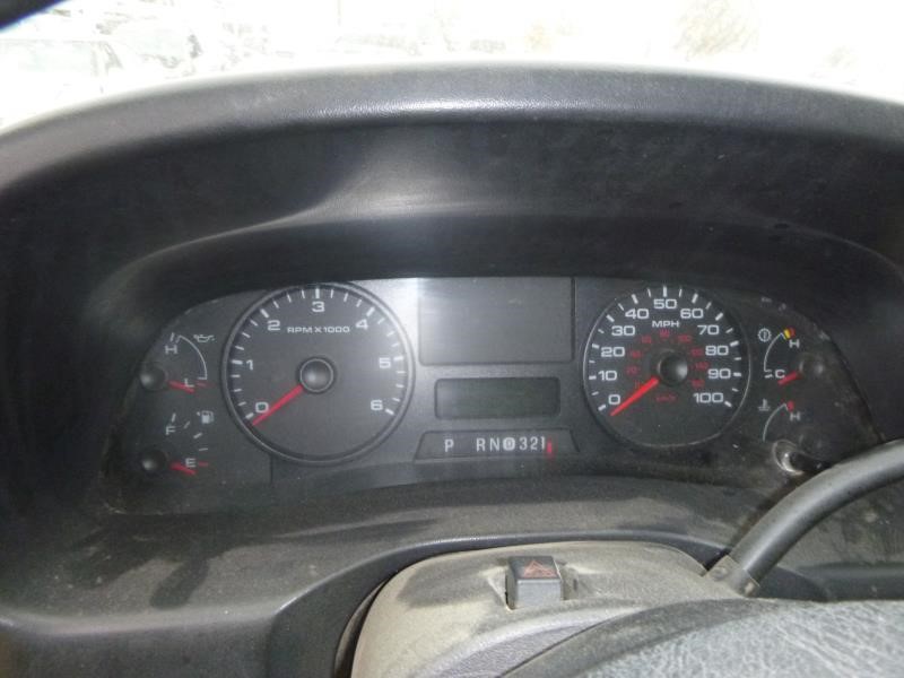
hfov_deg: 69.4
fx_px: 653
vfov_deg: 54.9
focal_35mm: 25
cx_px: 452
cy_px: 339
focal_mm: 4.5
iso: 400
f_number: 3.9
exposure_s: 1/60
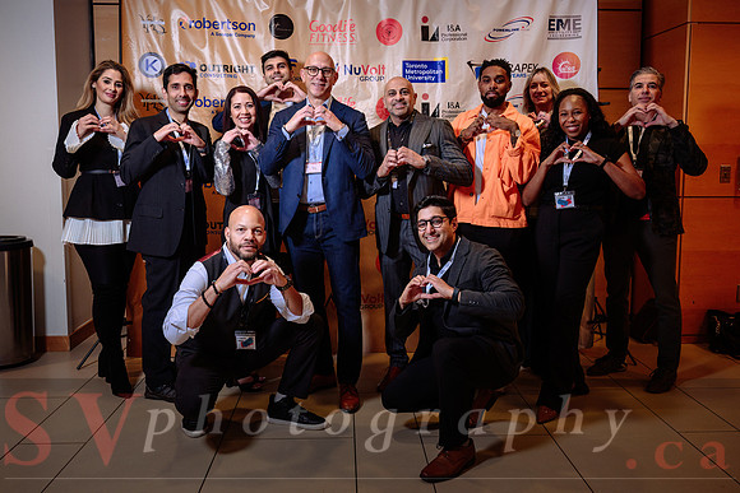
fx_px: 692
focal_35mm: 34
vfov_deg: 39.3
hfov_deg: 56.3
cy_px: 226
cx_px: 370
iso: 500
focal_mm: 30.5
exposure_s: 1/200
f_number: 4
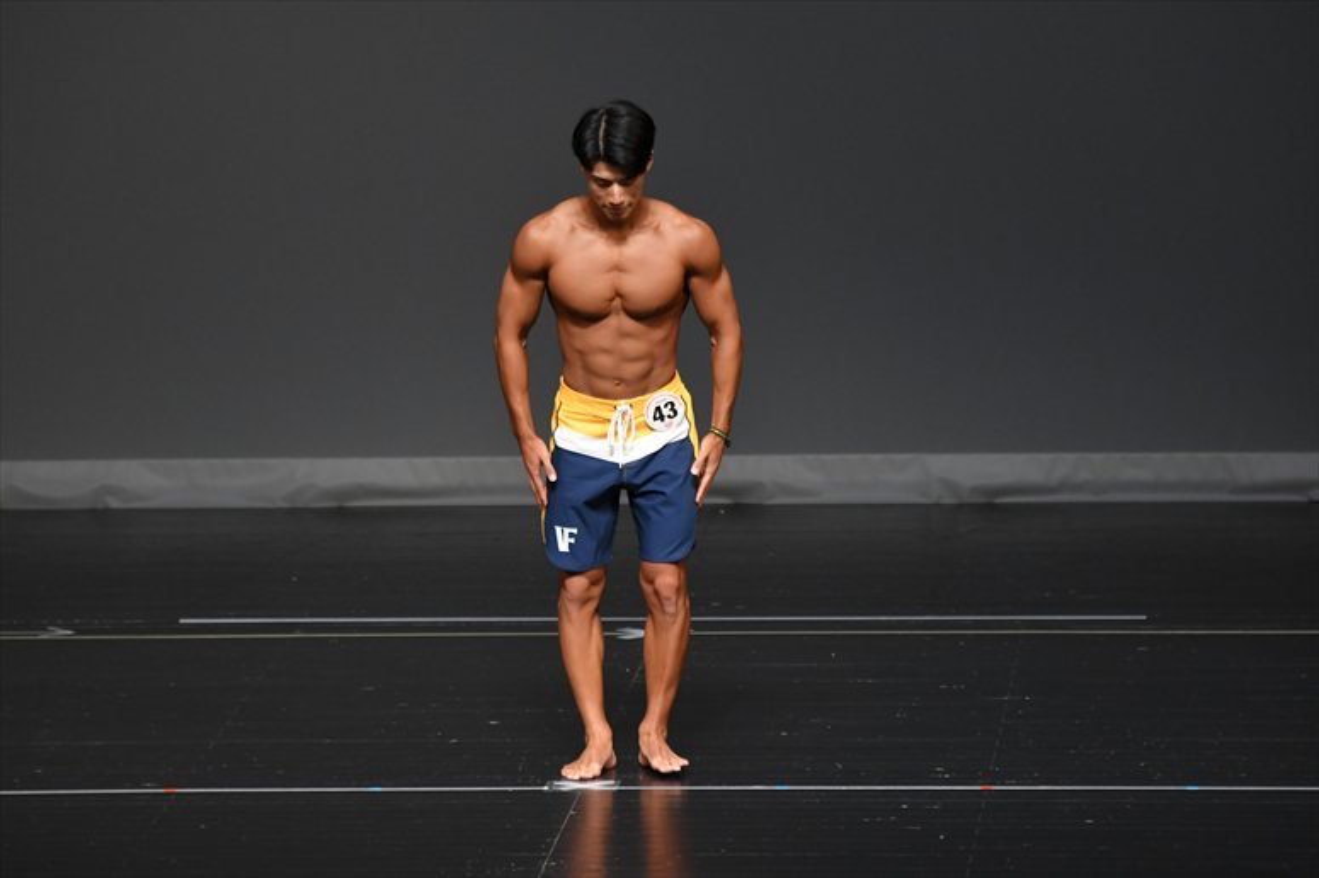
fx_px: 11536
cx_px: 660
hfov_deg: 6.5
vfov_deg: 4.4
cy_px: 439
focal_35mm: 315
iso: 2000
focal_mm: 210
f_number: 5.6
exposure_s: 1/400
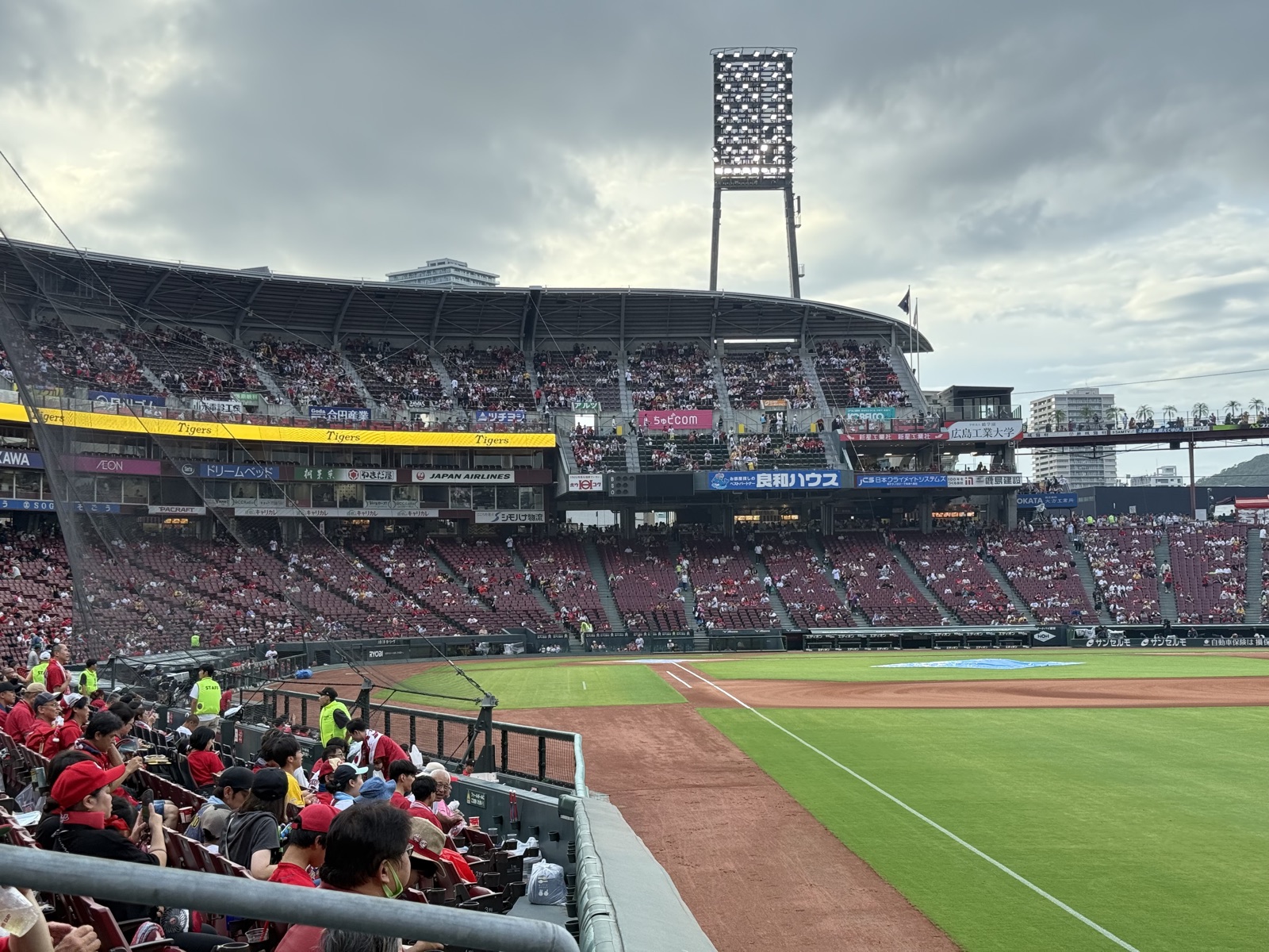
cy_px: 476
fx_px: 1760
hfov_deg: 39.7
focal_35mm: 48
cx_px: 634
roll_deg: +0.9
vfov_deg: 30.3
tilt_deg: +4.7
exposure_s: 1/620
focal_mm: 6.76
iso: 100
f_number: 1.78
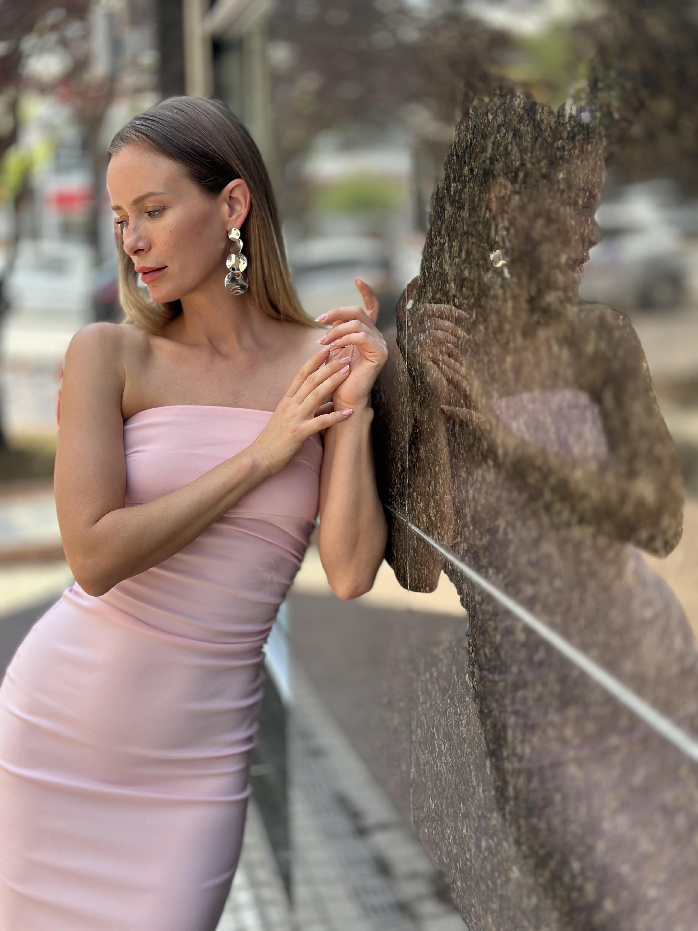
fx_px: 1291
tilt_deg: -10.5
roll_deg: +0.2
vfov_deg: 39.7
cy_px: 466
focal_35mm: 48
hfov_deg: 30.3
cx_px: 349
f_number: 1.78
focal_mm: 6.86
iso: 80
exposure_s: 1/1157
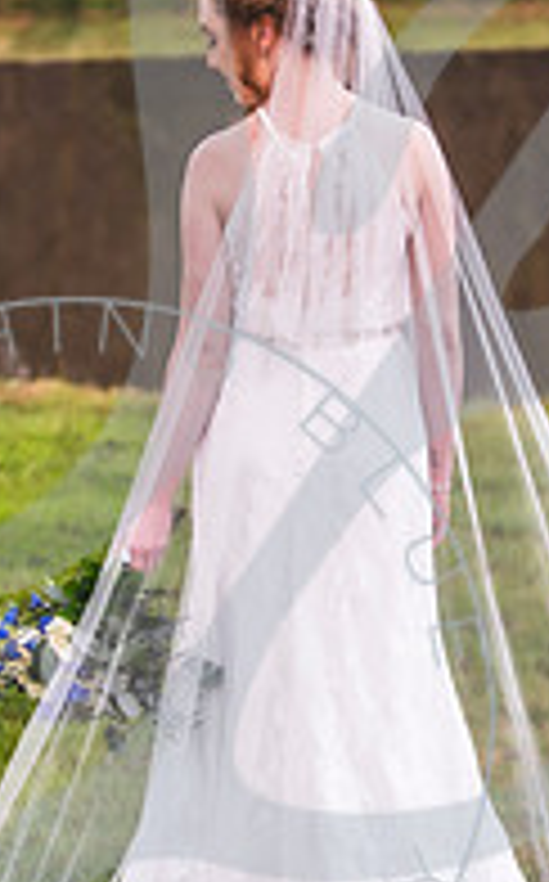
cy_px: 374
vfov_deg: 12.8
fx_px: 3938
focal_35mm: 164
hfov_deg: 8.0
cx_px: 279
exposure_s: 1/320
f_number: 2.8
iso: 320
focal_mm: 70
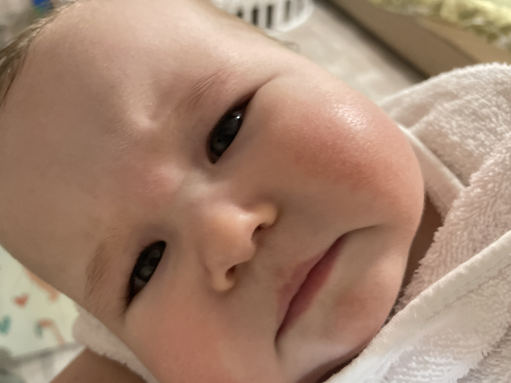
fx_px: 384
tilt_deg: -50.3
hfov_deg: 67.3
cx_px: 256
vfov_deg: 53.1
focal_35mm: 26
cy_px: 192
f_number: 1.6
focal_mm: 4.2
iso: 400
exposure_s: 1/50
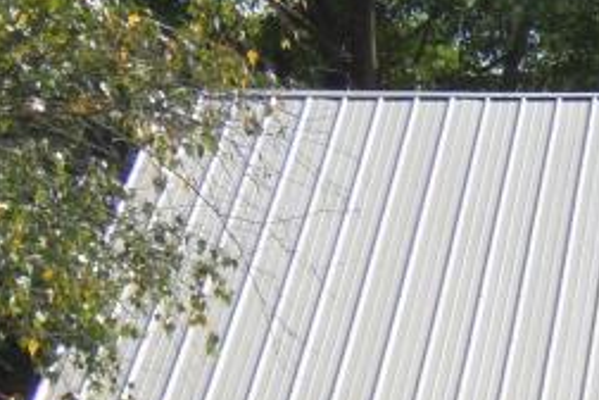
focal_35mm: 207
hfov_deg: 9.5
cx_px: 1003
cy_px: 621
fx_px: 3444
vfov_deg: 6.5
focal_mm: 9.1
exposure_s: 1/400
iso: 64
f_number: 3.8
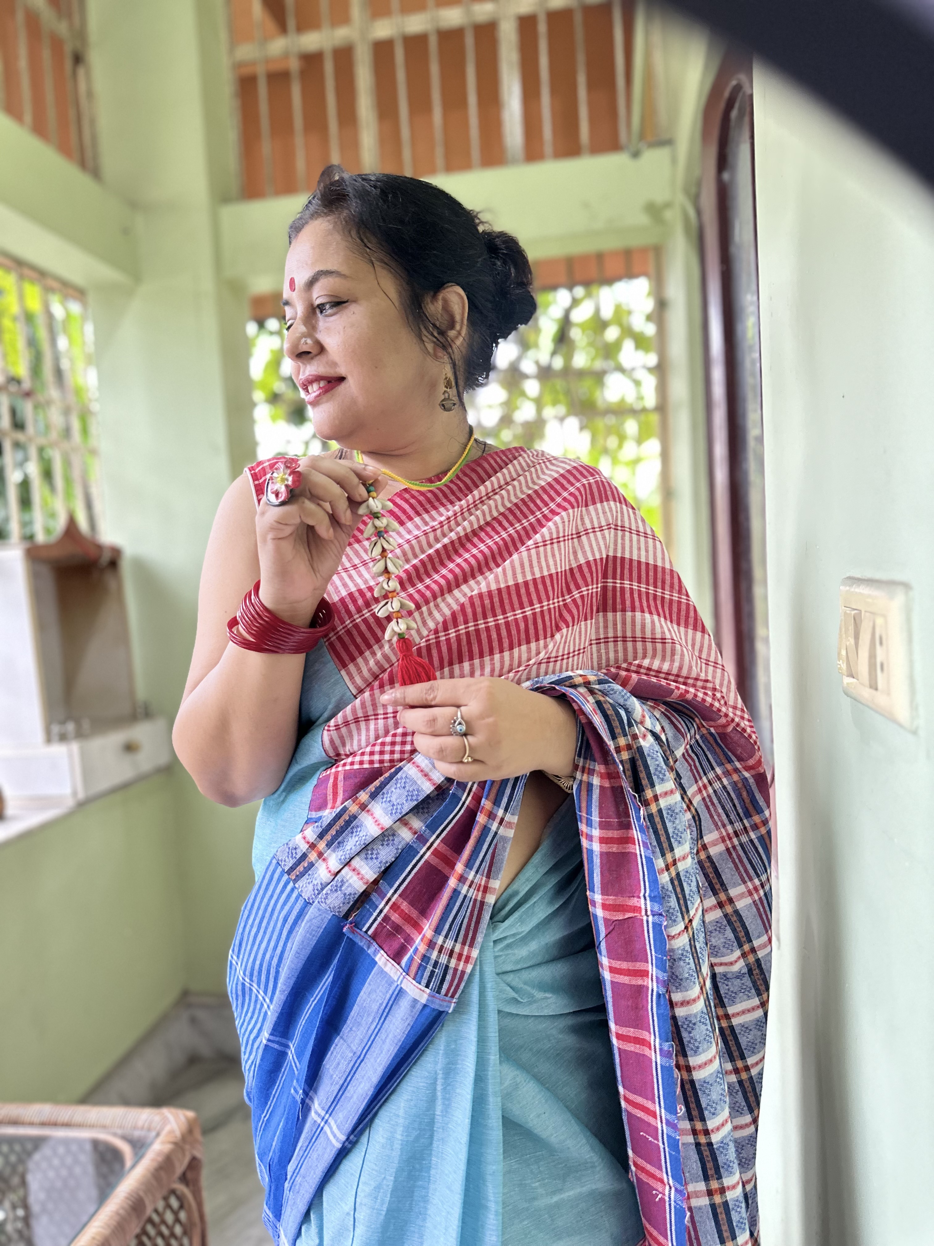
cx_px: 467
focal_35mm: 24
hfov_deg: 56.8
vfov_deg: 71.6
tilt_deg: -2.9
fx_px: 863
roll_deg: +2.8
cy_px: 623
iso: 500
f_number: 1.78
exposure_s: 1/50
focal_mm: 6.86
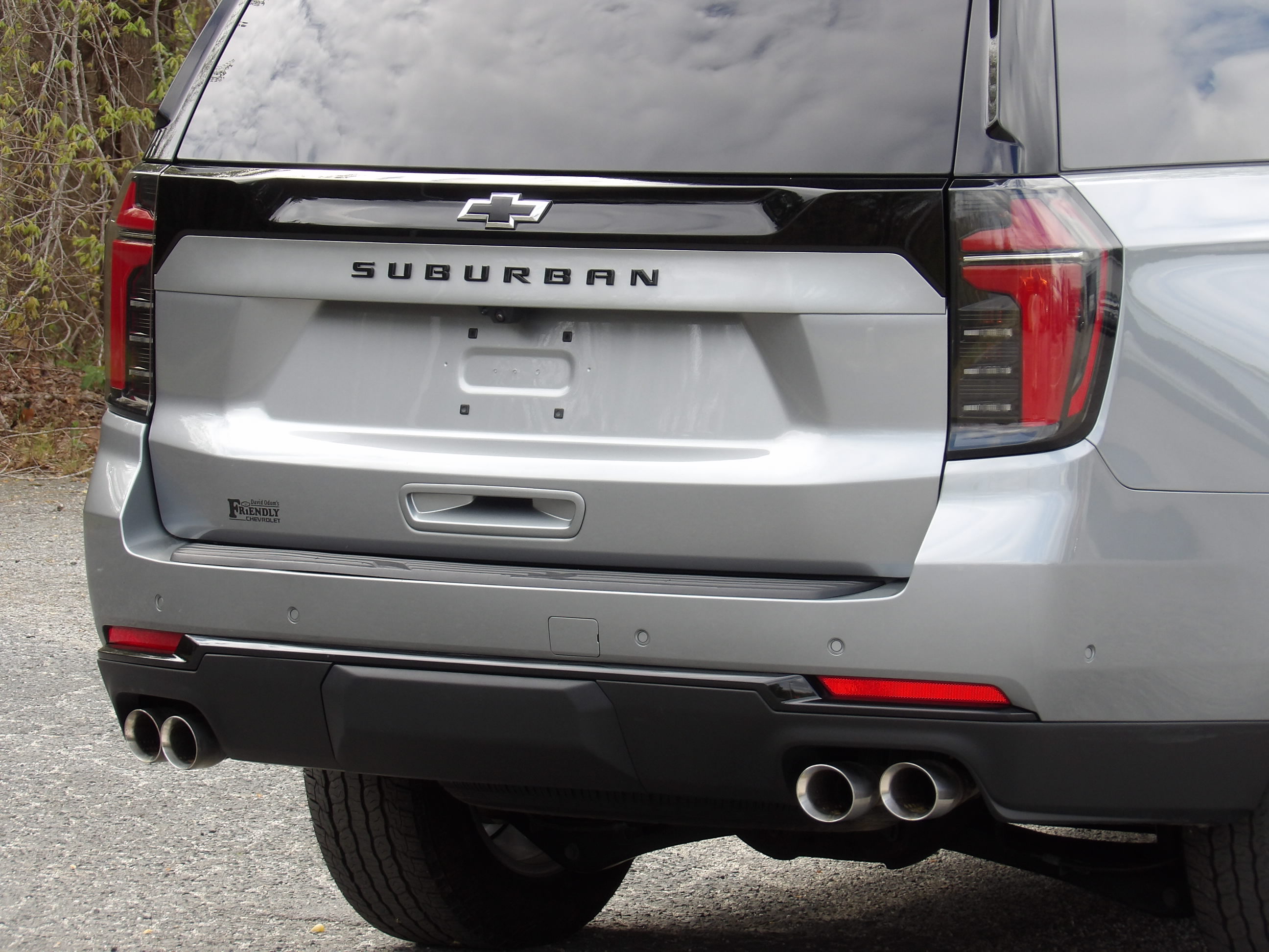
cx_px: 634
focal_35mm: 169
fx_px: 6195
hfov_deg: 11.7
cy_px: 476
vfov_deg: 8.8
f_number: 4.4
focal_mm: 30.2
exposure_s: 1/154
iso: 100
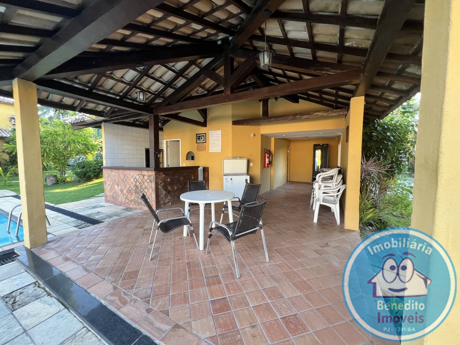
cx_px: 230
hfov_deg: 106.2
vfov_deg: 89.9
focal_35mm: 13
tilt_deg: -2.9
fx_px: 173
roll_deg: -2.1
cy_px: 172
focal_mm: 1.57
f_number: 1.8
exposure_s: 1/99
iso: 125
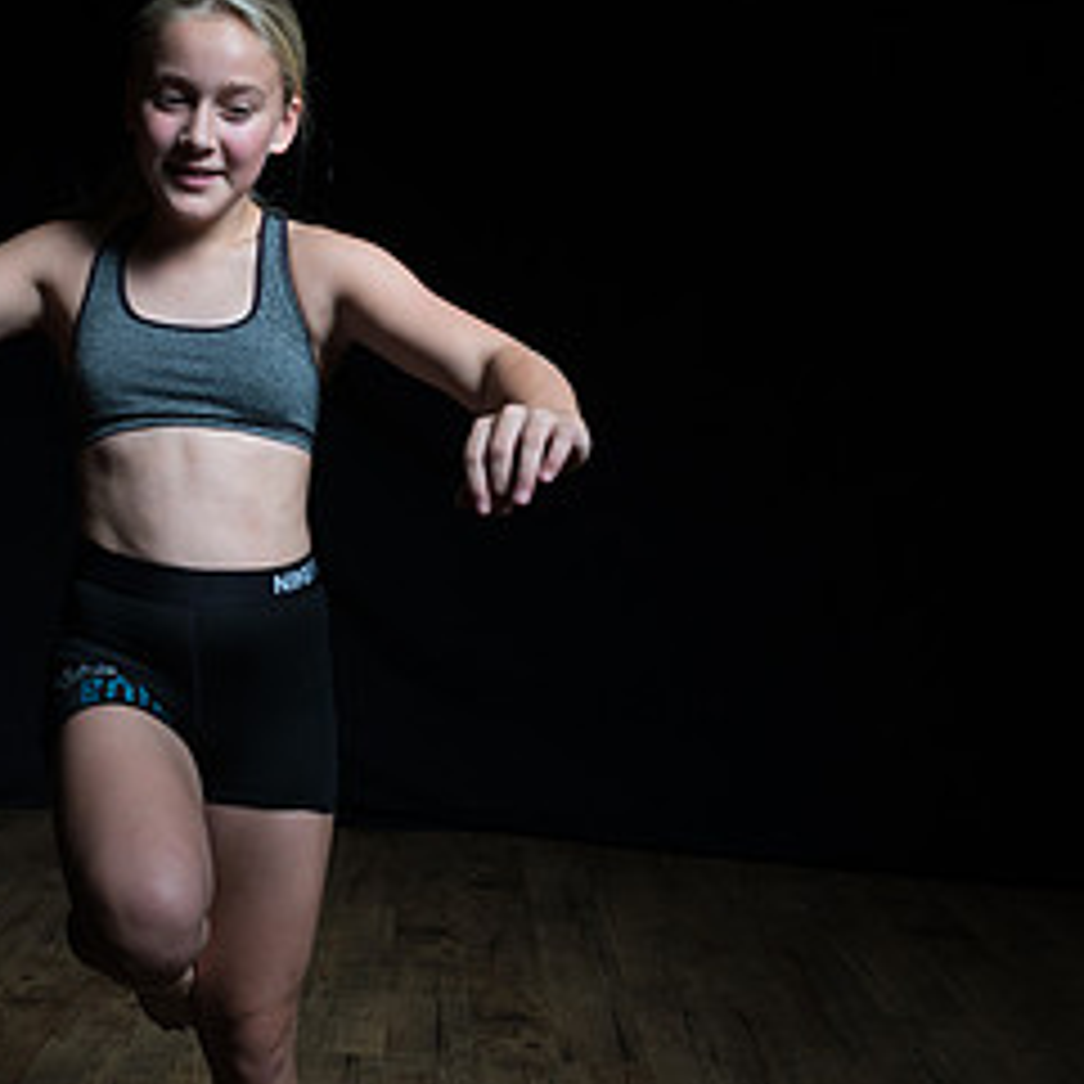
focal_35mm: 49
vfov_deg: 34.5
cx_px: 198
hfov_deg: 33.5
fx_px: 1736
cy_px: 657
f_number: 9
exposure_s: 1/250
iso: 200
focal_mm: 24
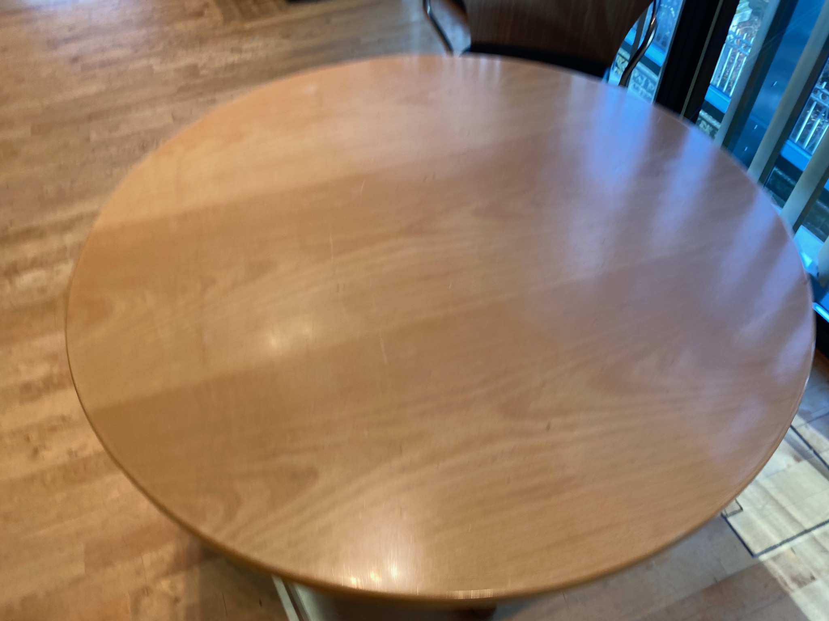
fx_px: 623
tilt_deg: -63.9
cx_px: 414
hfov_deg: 67.3
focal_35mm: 26
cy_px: 310
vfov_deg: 53.1
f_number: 1.8
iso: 50
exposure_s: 1/100
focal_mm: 4.25
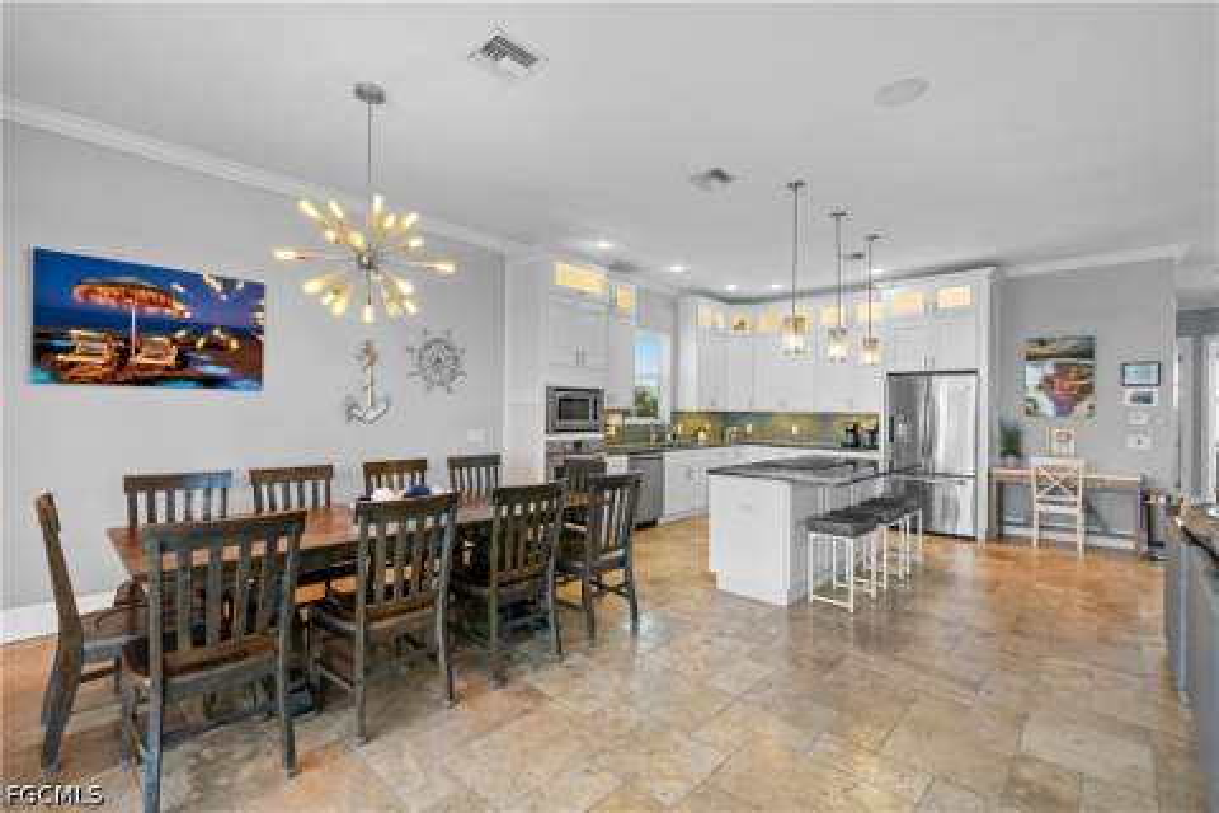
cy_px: 406
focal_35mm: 16
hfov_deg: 96.7
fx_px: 542
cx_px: 610
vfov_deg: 73.7
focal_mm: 16
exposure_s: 1/25
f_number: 8
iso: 400
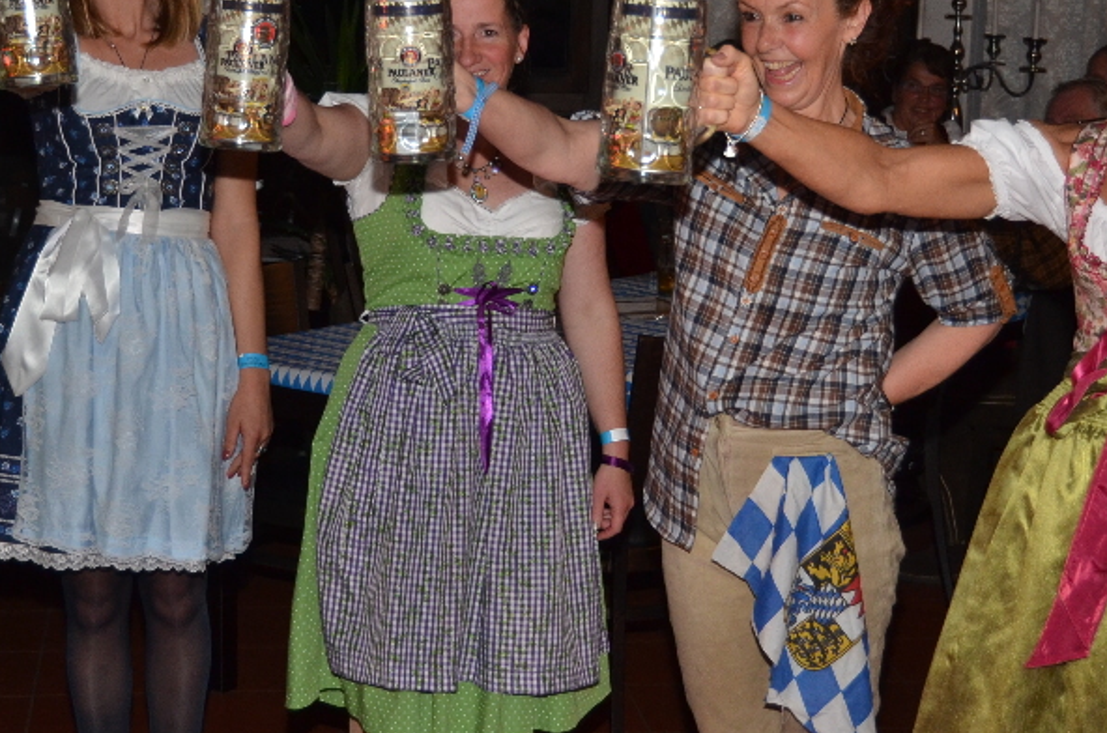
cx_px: 582
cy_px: 415
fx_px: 2395
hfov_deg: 26.0
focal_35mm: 78
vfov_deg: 17.4
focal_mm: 25
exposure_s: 1/60
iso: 800
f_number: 4
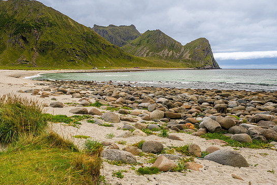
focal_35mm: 29
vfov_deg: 45.0
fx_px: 223
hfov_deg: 63.6
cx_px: 130
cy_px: 91
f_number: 10
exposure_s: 1/30
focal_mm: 26
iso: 200
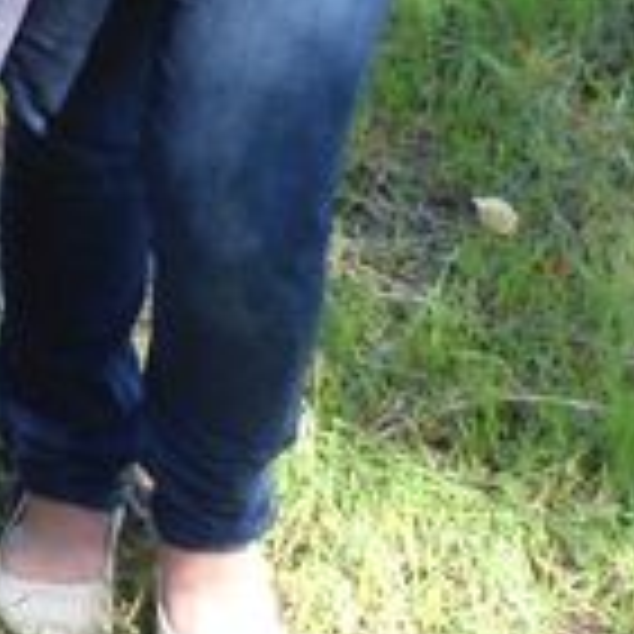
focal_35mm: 155
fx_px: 3212
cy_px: -535
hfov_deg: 9.5
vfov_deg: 10.5
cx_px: -1084
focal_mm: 5.6
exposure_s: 1/80
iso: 80
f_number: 3
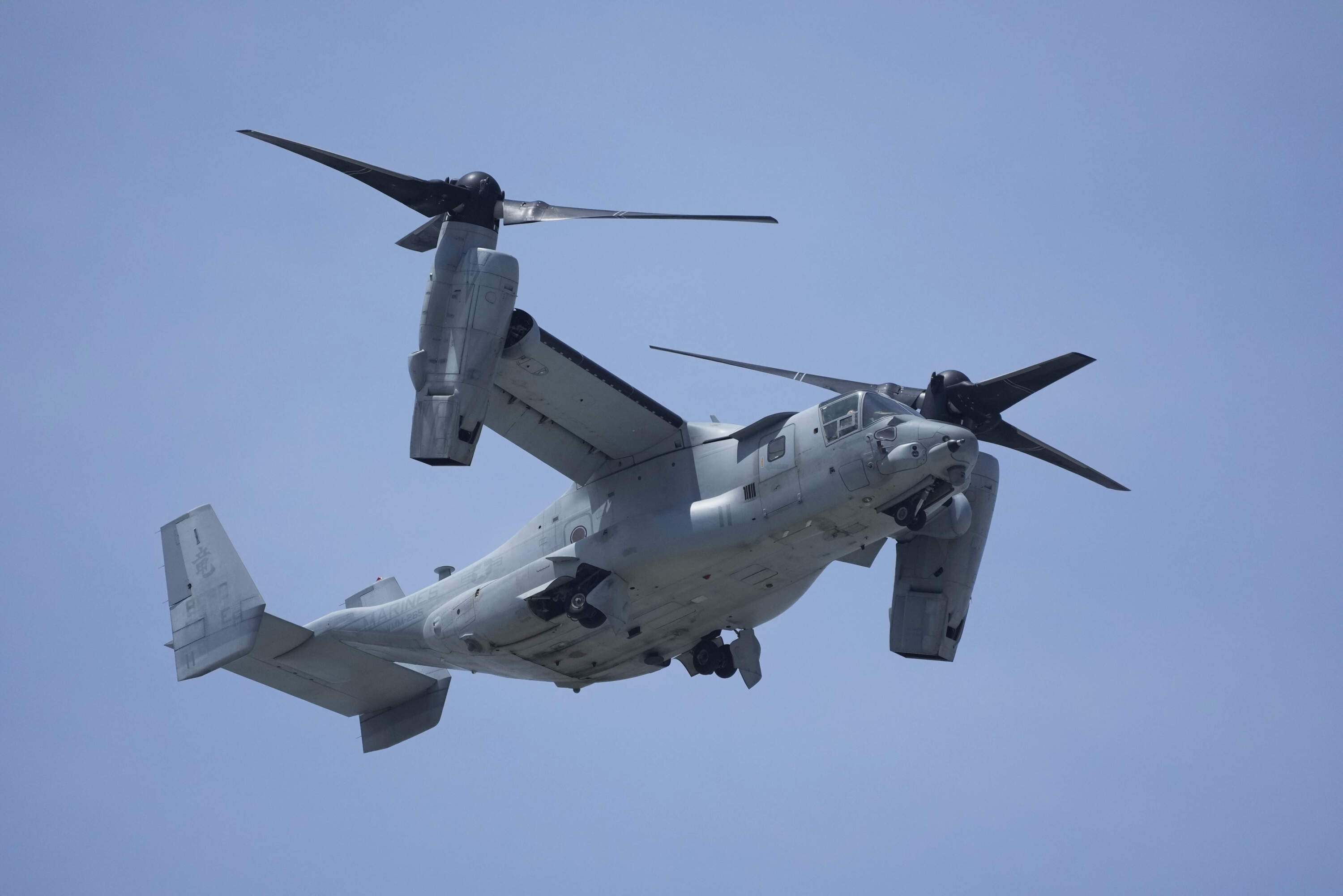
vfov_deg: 2.3
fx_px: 22382
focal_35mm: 600
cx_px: 672
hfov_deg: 3.4
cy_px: 448
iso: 800
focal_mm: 400
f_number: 5.6
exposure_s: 1/8000
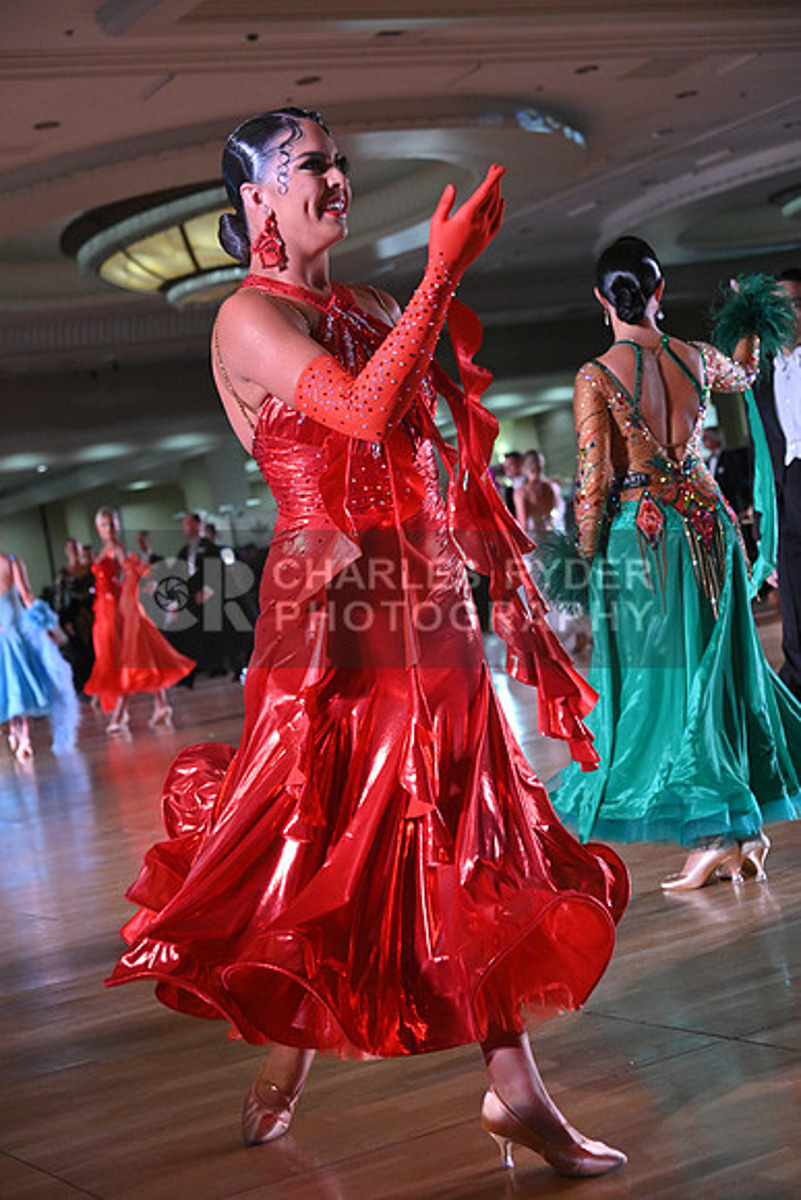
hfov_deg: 20.9
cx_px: 400
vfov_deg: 31.0
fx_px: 2168
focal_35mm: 65
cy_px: 600
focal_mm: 65
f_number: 5
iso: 4000
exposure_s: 1/400
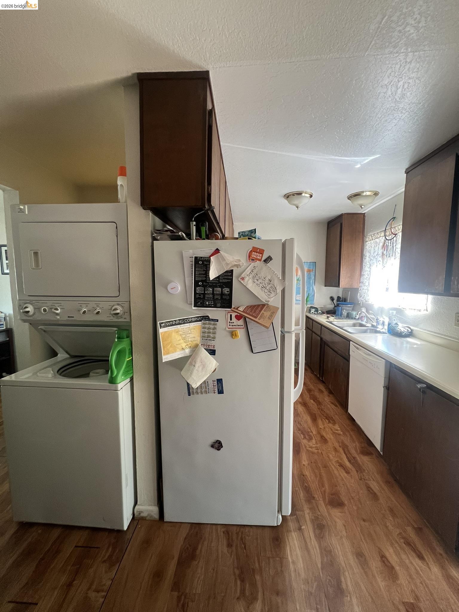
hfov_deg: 89.9
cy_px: 306
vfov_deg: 106.2
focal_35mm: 13
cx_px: 230
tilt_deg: -5.0
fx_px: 230
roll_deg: +0.1
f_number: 1.8
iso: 250
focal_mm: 1.57
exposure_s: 1/71
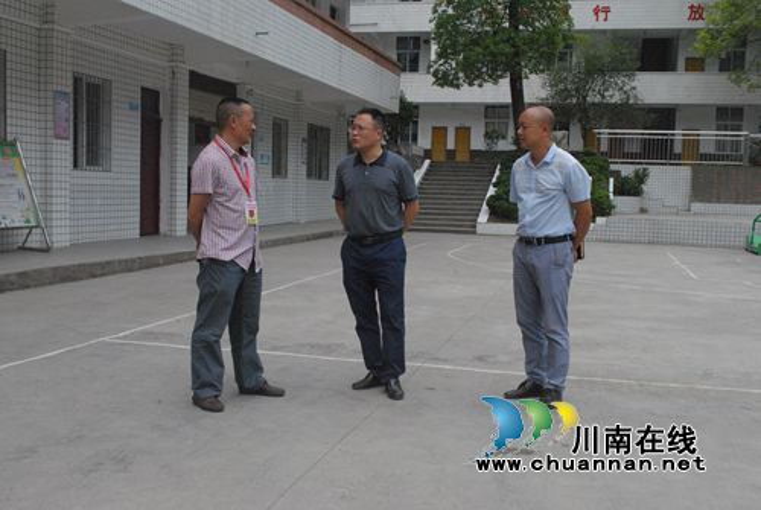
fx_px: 889
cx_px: 380
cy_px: 255
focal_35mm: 42
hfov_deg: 46.3
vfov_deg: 32.0
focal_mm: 28
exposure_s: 1/800
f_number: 14
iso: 1600
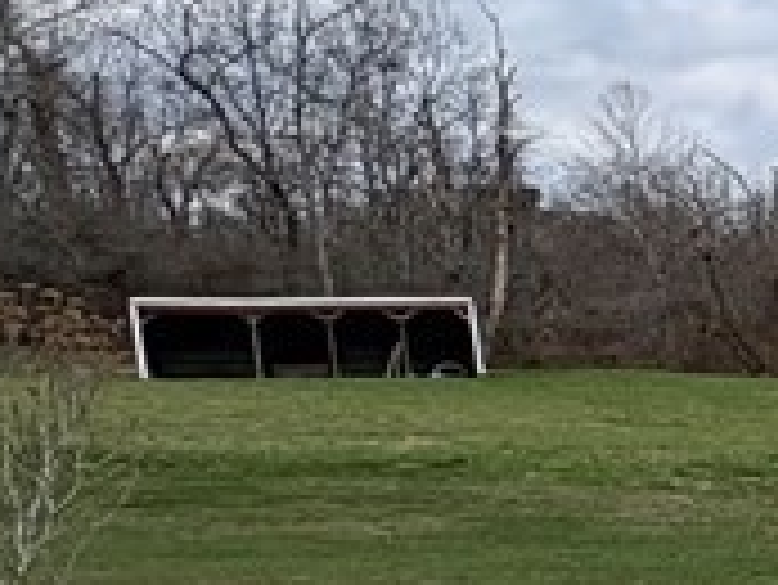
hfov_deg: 11.9
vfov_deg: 17.5
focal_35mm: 83
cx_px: 2271
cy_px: 522
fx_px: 1867
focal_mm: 2.22
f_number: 2.2
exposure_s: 1/1178
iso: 50
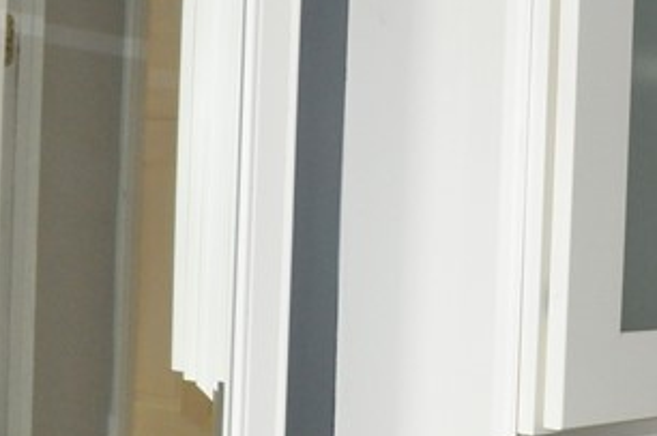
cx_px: 438
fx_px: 1749
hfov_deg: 21.2
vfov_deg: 14.2
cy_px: 241
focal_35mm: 96
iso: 800
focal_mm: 18
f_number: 3.5
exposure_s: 1/80
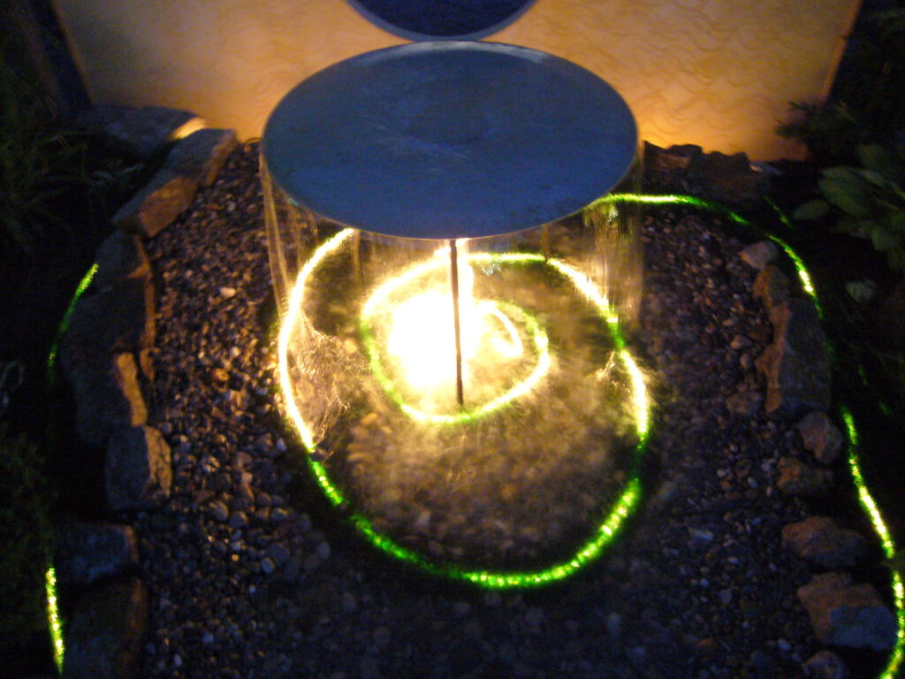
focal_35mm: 28
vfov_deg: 49.7
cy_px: 340
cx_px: 452
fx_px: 732
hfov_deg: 63.4
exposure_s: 1/5
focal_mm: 4.6
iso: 400
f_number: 2.8
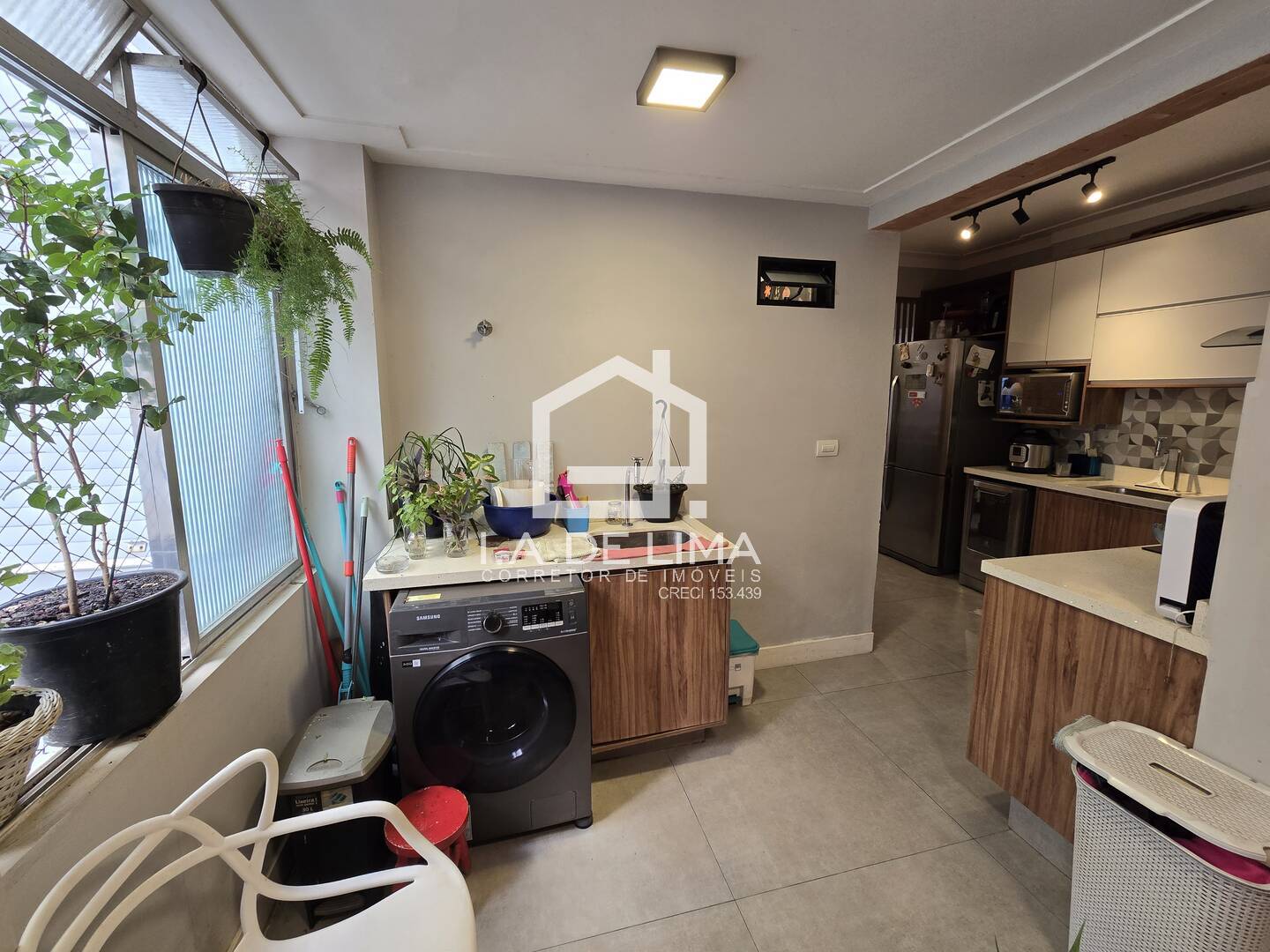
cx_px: 635
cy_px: 476
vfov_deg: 89.9
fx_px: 477
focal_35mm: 13
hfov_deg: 106.2
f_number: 2.2
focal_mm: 2.2
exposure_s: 1/60
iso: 125
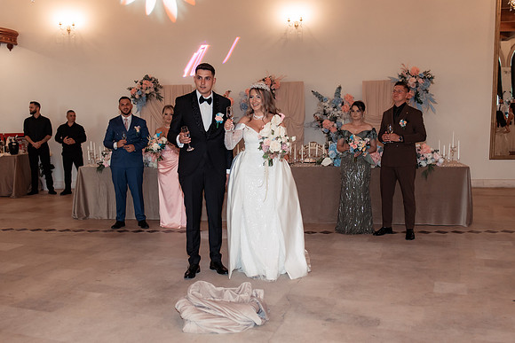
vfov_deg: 35.5
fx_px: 537
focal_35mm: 38
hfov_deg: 51.2
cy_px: 184
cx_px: 239
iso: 1250
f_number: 3.2
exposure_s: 1/250
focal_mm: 35
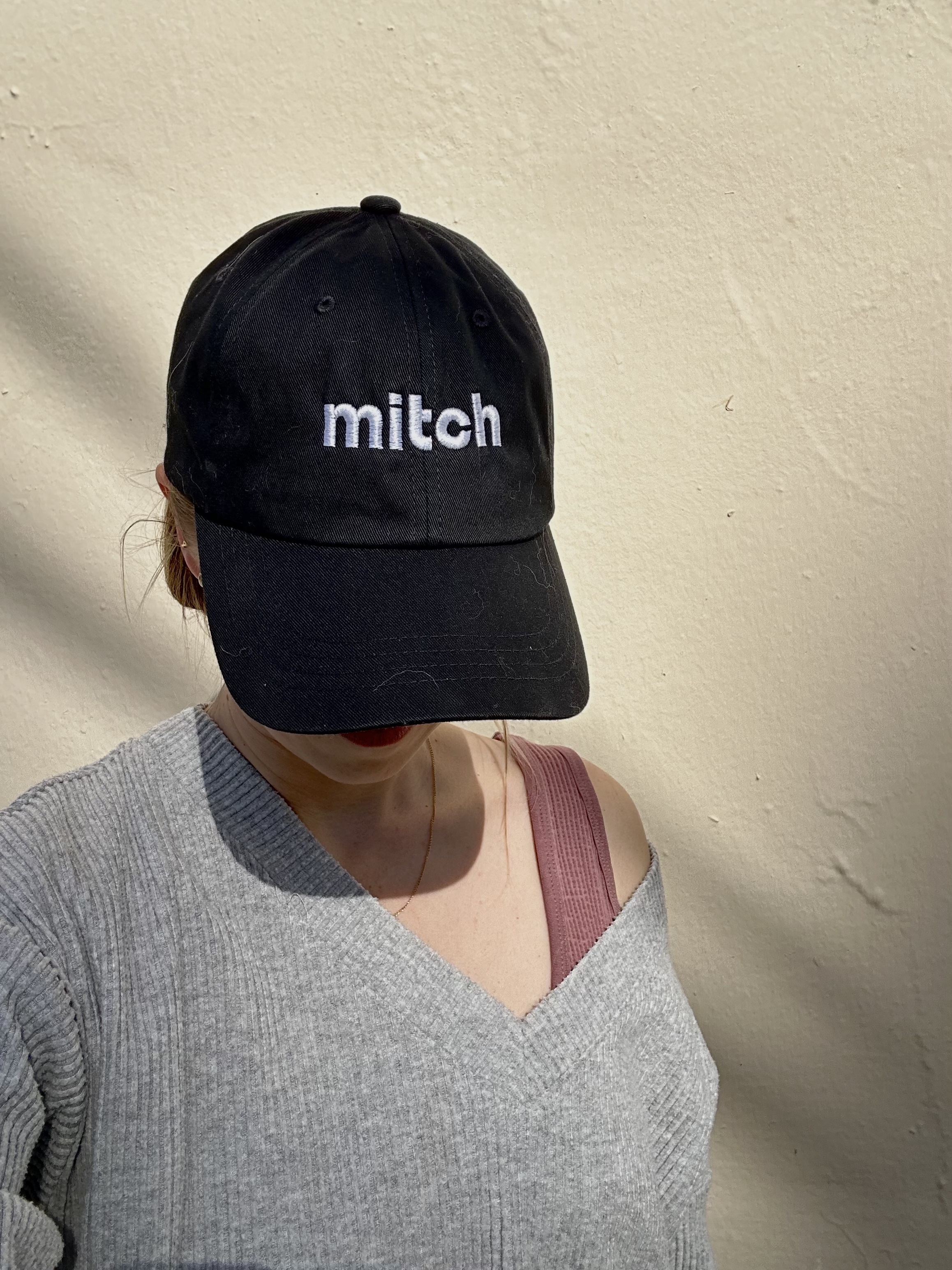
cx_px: 476
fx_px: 1100
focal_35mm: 30
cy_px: 635
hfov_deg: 46.8
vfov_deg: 60.0
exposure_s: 1/530
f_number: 1.9
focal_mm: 2.69
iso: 25
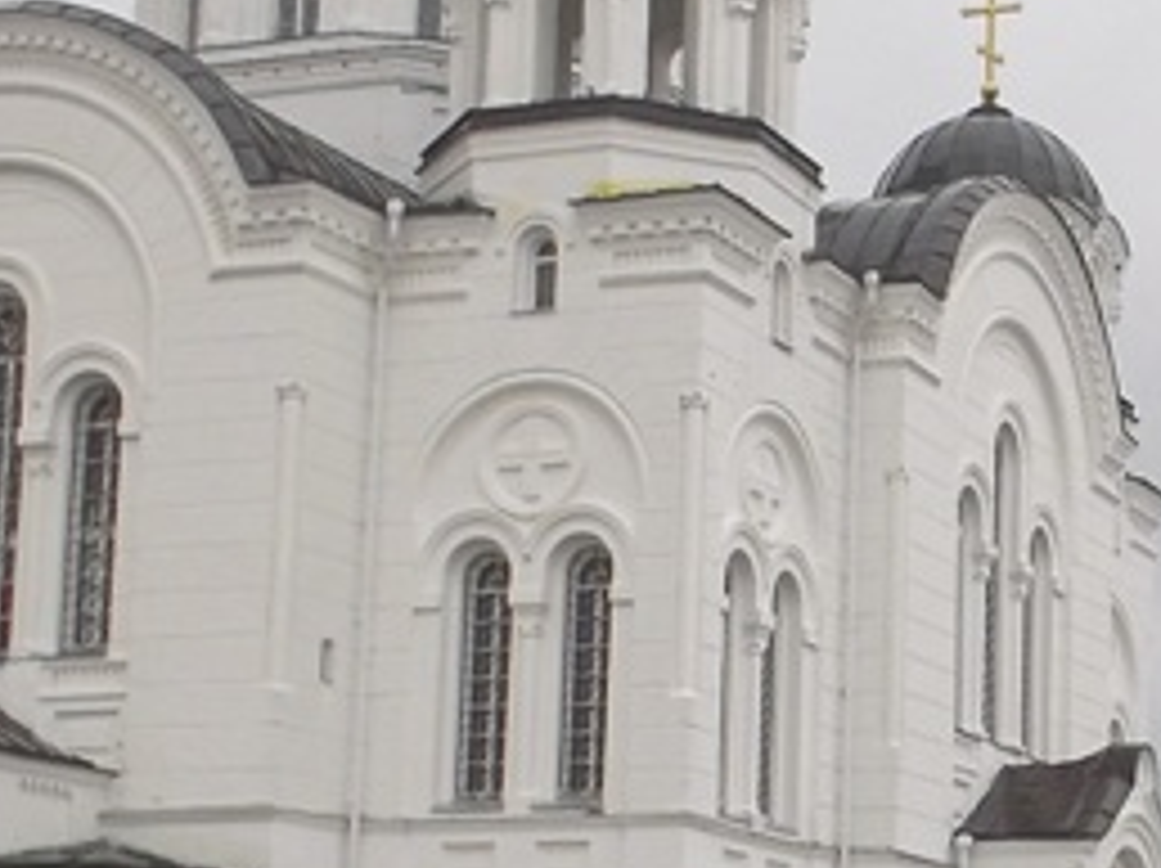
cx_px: 1066
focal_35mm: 90
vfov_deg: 16.3
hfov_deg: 21.3
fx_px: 3016
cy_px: 693
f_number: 3.3
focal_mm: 4.1
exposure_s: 1/60
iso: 80
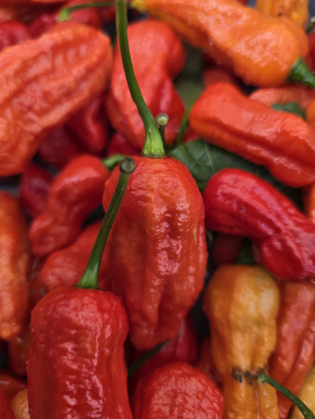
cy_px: 210
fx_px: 279
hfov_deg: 58.9
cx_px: 158
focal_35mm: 23
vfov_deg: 73.9
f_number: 1.7
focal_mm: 6.3
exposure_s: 1/120
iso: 12
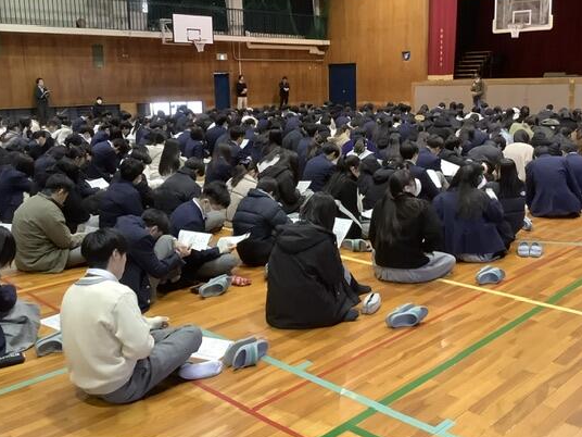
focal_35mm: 37
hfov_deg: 50.0
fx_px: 622
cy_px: 183
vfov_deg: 38.6
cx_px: 324
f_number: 2.4
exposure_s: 1/40
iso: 320
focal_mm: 3.3
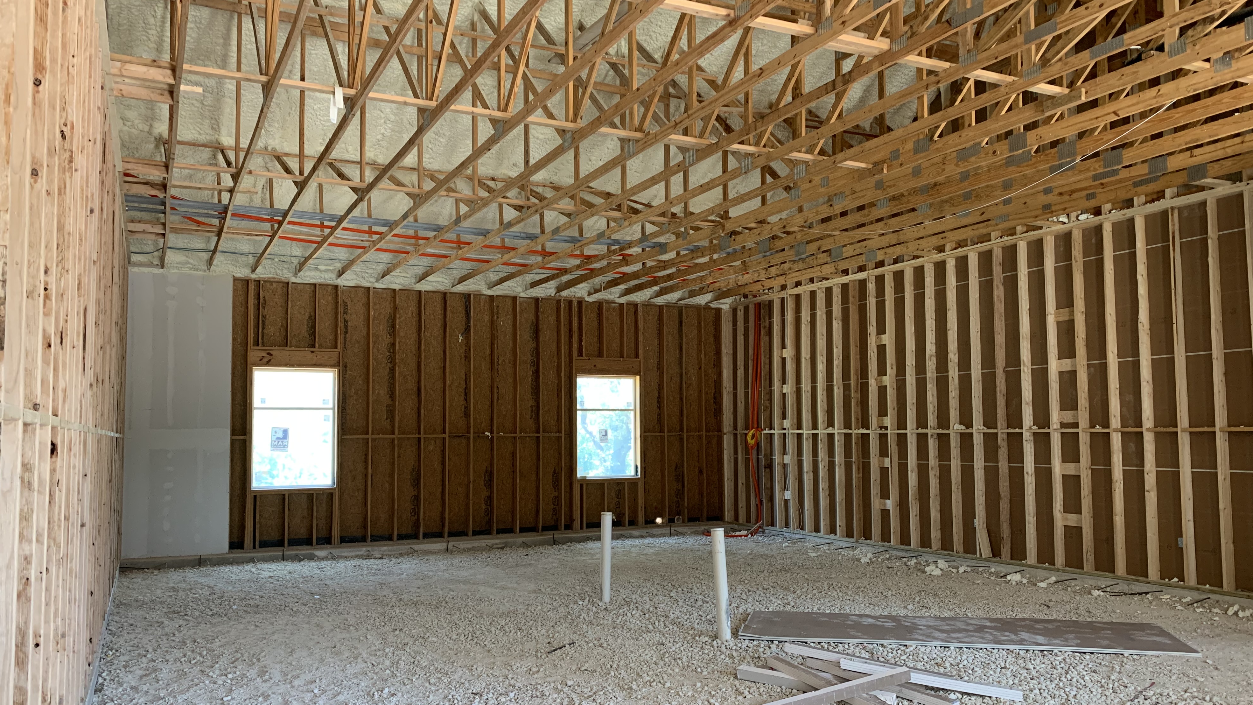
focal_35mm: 29
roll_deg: +0.9
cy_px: 384
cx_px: 640
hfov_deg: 66.1
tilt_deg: +3.0
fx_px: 963
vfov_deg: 40.1
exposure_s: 1/60
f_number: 1.8
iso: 160
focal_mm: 4.25
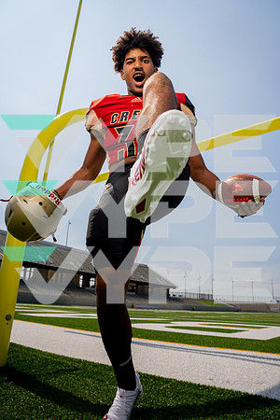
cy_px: 210
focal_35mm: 24
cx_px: 140
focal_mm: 24
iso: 100
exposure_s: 1/250
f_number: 7.1
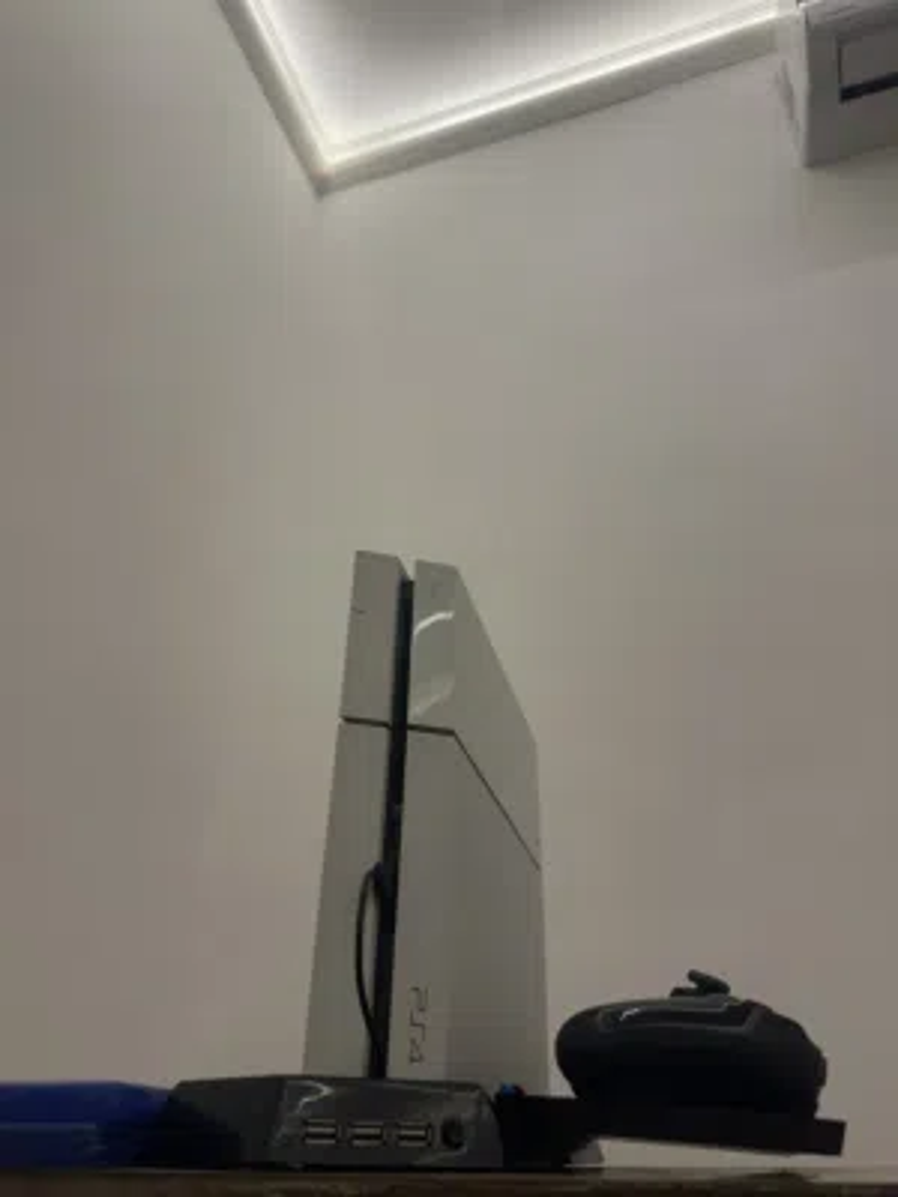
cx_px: 449
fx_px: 830
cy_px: 598
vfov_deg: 71.6
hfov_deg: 56.8
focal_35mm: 24
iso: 64
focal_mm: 6.86
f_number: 1.78
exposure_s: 1/105
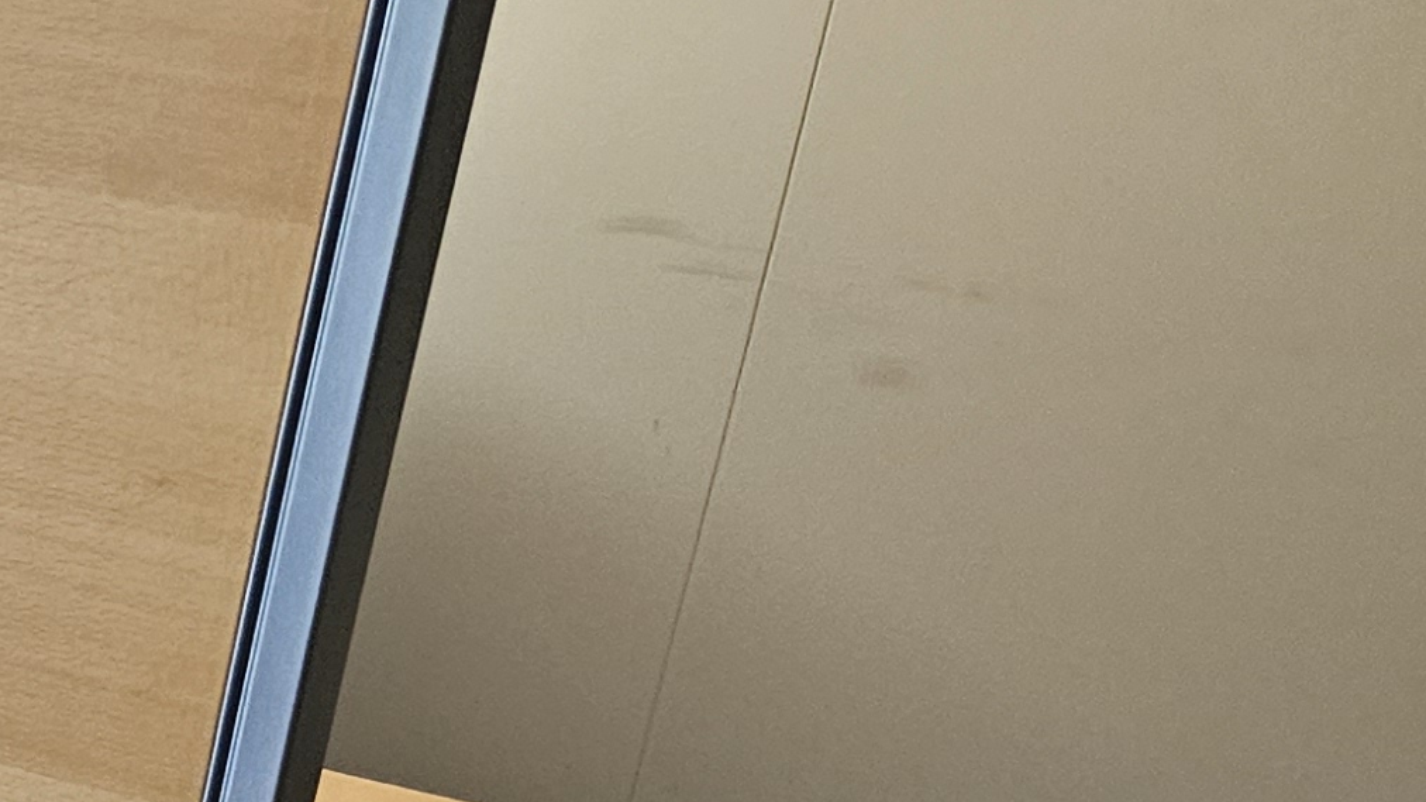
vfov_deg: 11.1
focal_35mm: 99
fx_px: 3743
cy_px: 1612
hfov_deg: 16.9
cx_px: -1308
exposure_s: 1/180
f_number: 1.8
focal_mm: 5.4
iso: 200
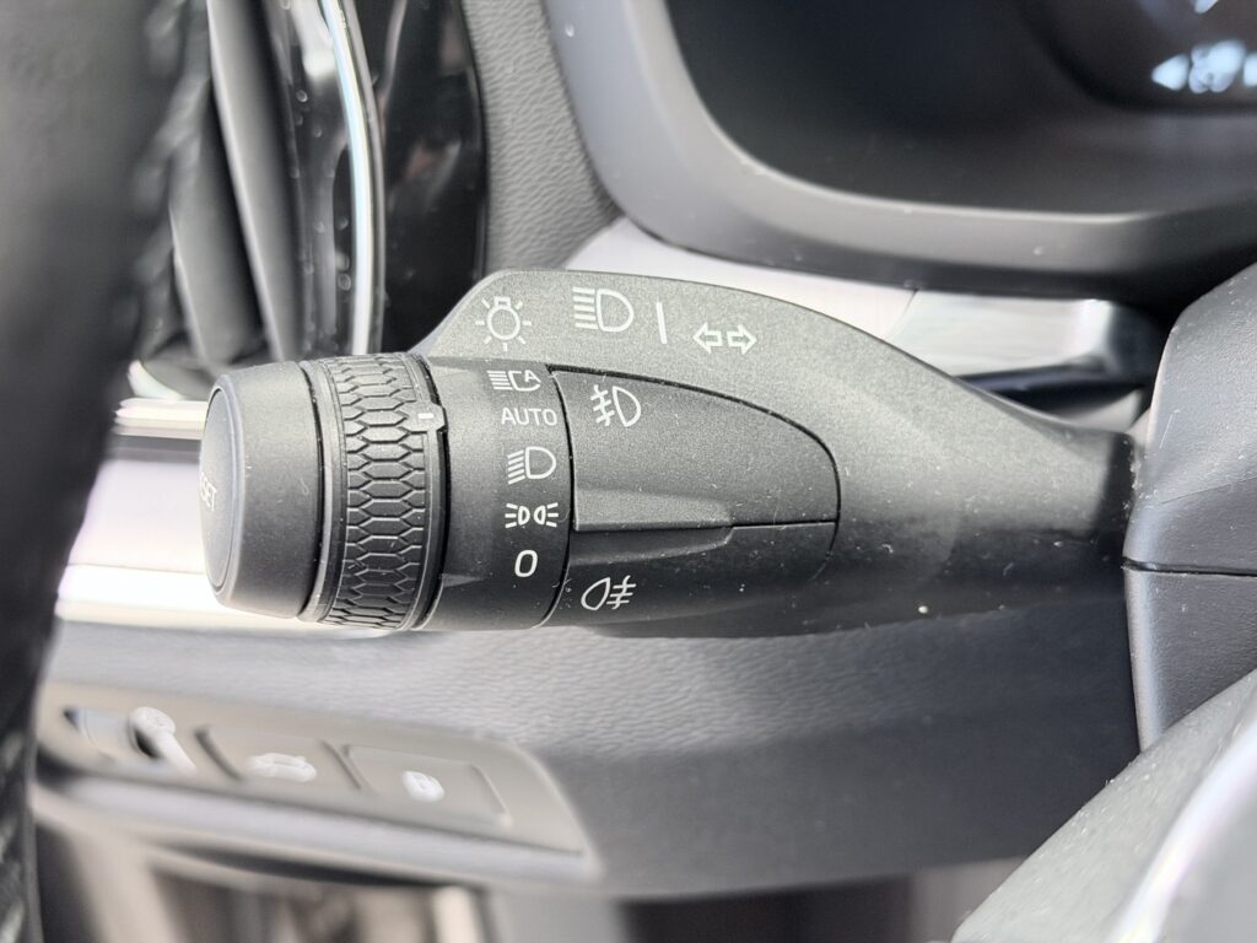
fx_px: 1743
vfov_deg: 30.3
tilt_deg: -30.7
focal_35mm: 48
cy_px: 472
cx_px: 628
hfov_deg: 39.7
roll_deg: +13.2
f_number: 1.78
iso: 500
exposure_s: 1/30
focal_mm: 6.76
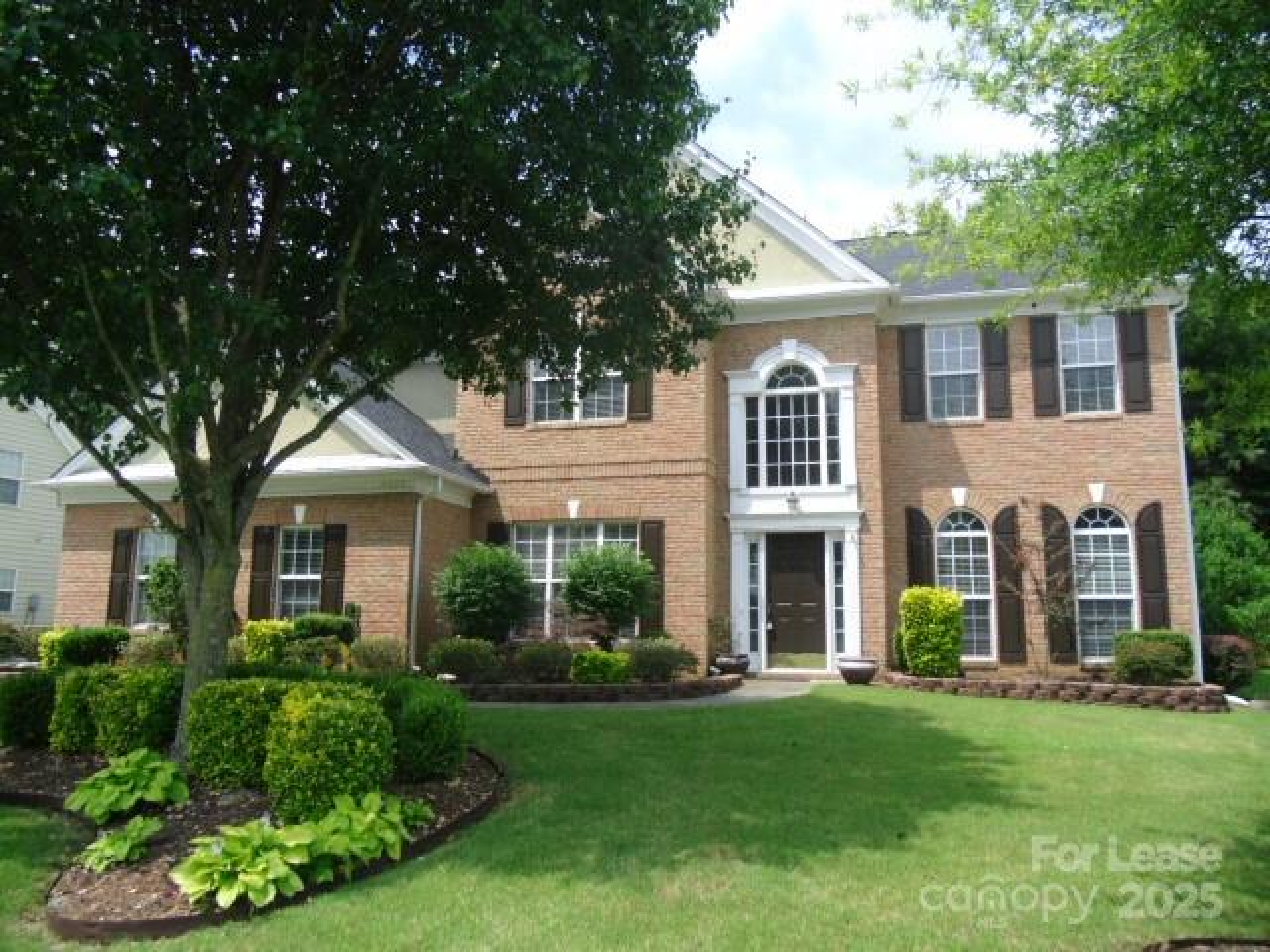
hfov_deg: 65.3
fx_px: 991
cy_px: 476
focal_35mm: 27
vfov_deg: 51.4
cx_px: 635
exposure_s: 1/100
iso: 100
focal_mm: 4.9
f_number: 8
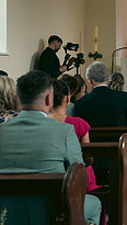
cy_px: 38
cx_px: 253
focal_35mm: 71
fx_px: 423
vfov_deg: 28.9
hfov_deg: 14.3
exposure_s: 1/200
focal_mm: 24
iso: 1000
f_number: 3.5
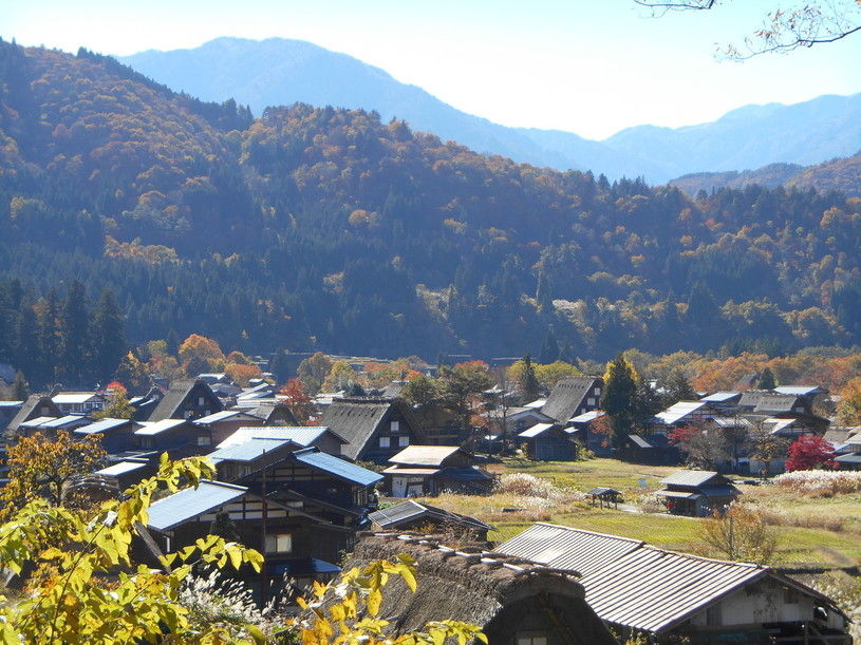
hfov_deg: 24.4
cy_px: 322
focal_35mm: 80
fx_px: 1990
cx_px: 430
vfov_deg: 18.4
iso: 80
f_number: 4.7
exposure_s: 1/250
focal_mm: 14.3
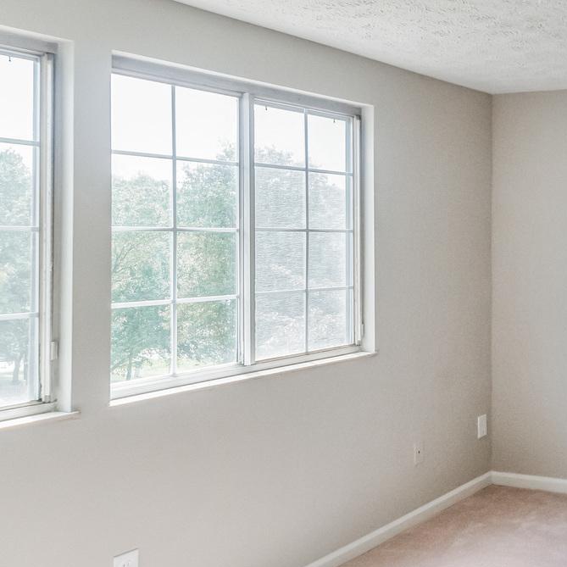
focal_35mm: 39
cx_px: 651
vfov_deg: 42.5
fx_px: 723
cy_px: 212
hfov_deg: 35.4
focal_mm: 15
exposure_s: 1/1600
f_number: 5
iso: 2000
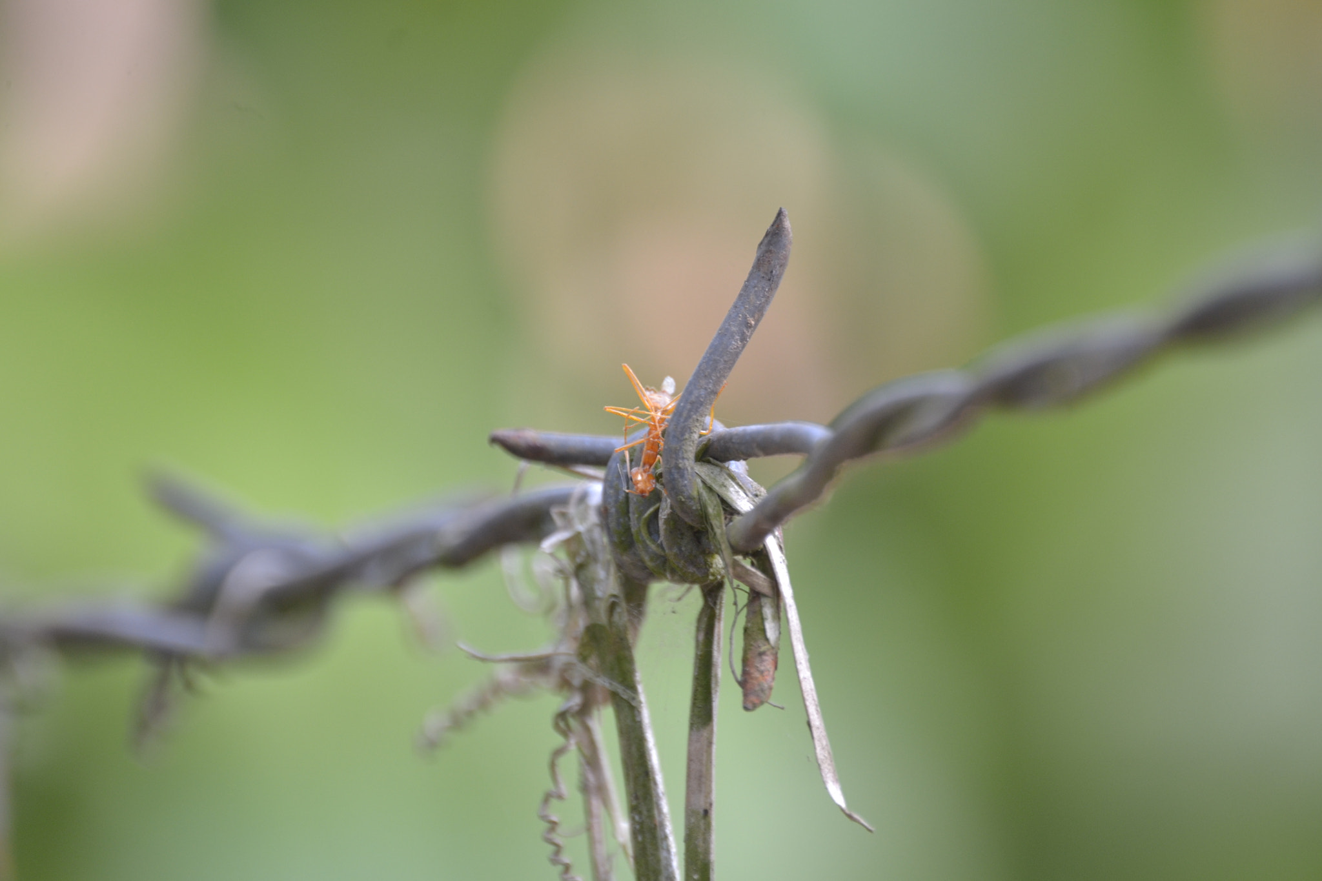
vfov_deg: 4.6
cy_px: 440
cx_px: 661
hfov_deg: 6.9
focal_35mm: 300
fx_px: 11015
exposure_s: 1/60
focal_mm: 200
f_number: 5.6
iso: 400
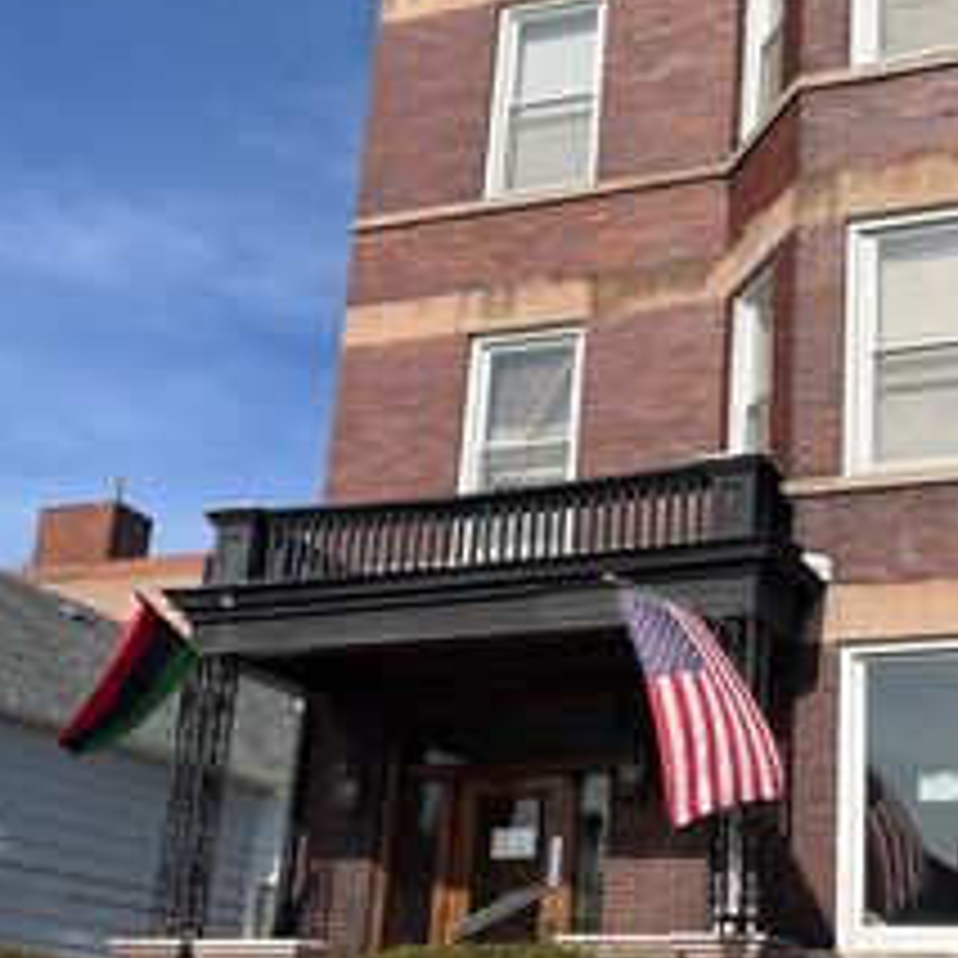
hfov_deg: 30.9
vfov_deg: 31.6
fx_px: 1691
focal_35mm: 54
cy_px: 528
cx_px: 751
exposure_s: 1/4854
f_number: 1.6
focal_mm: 5.1
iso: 50
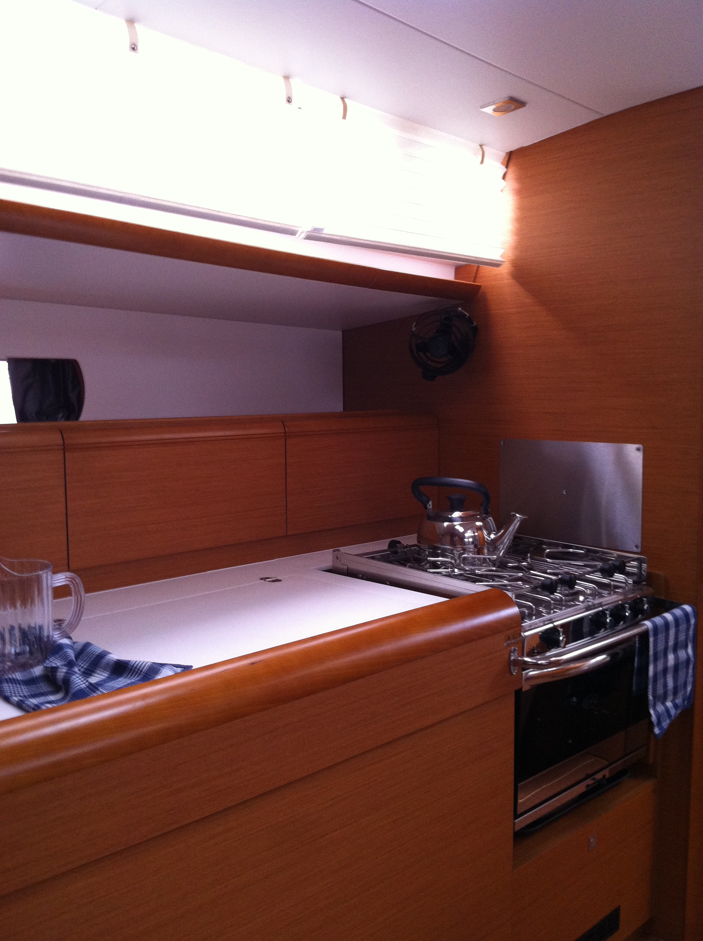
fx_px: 950
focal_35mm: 35
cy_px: 470
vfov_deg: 52.7
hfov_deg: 40.6
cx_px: 352
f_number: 2.8
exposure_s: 1/15
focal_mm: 3.85
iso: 160
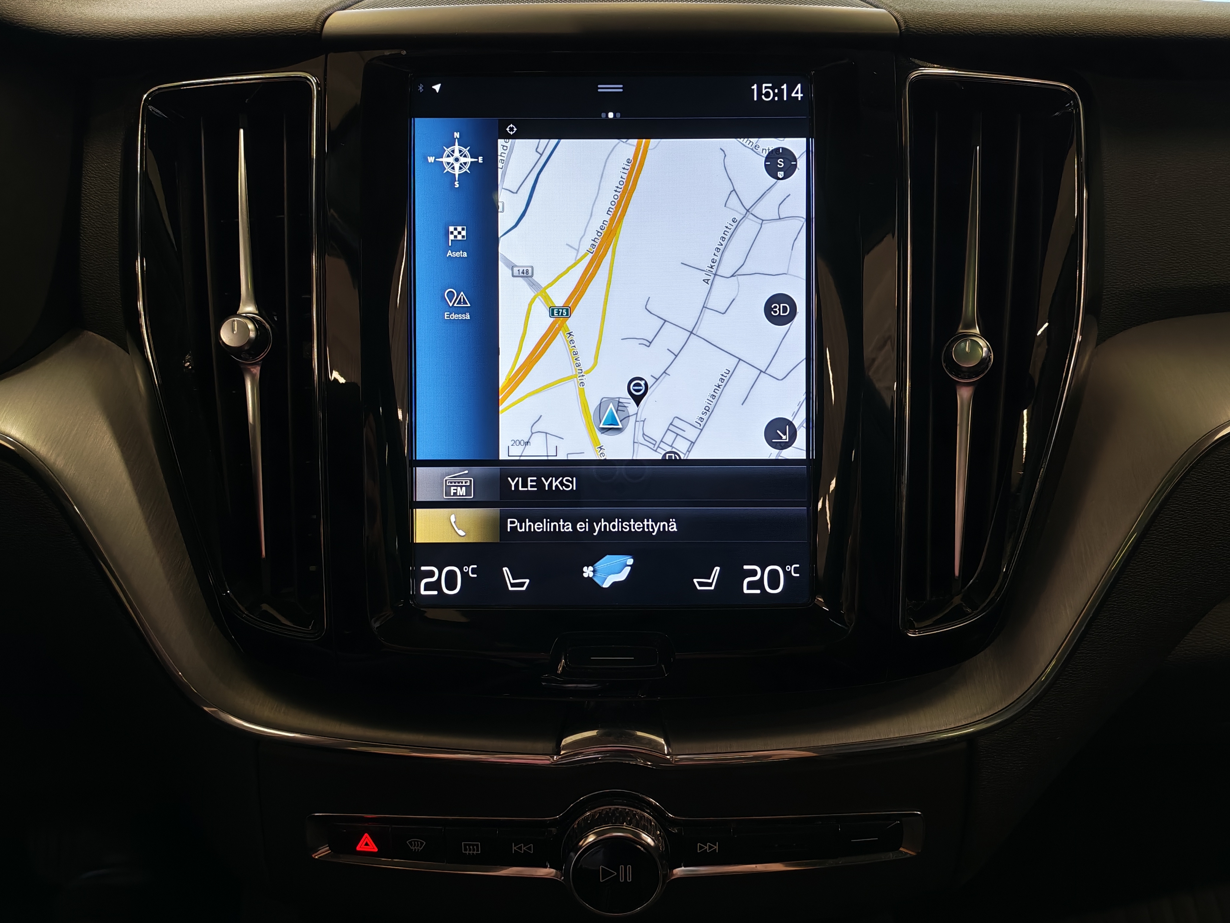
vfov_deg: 46.8
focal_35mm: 30
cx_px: 615
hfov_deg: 60.0
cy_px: 462
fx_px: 1066
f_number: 1.9
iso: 200
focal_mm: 6.12
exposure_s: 1/100
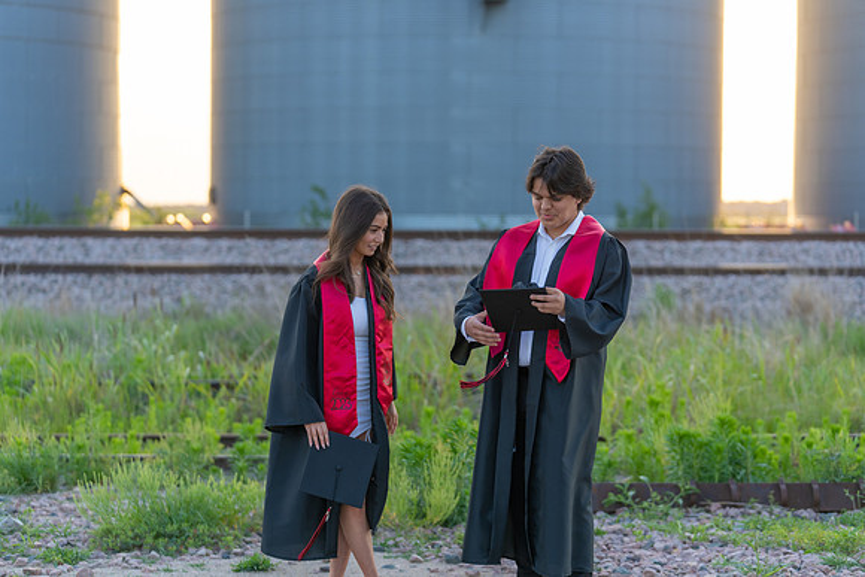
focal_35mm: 92
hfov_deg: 22.1
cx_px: 432
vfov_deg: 14.9
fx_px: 2211
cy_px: 288
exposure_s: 1/320
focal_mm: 92
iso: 160
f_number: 2.8
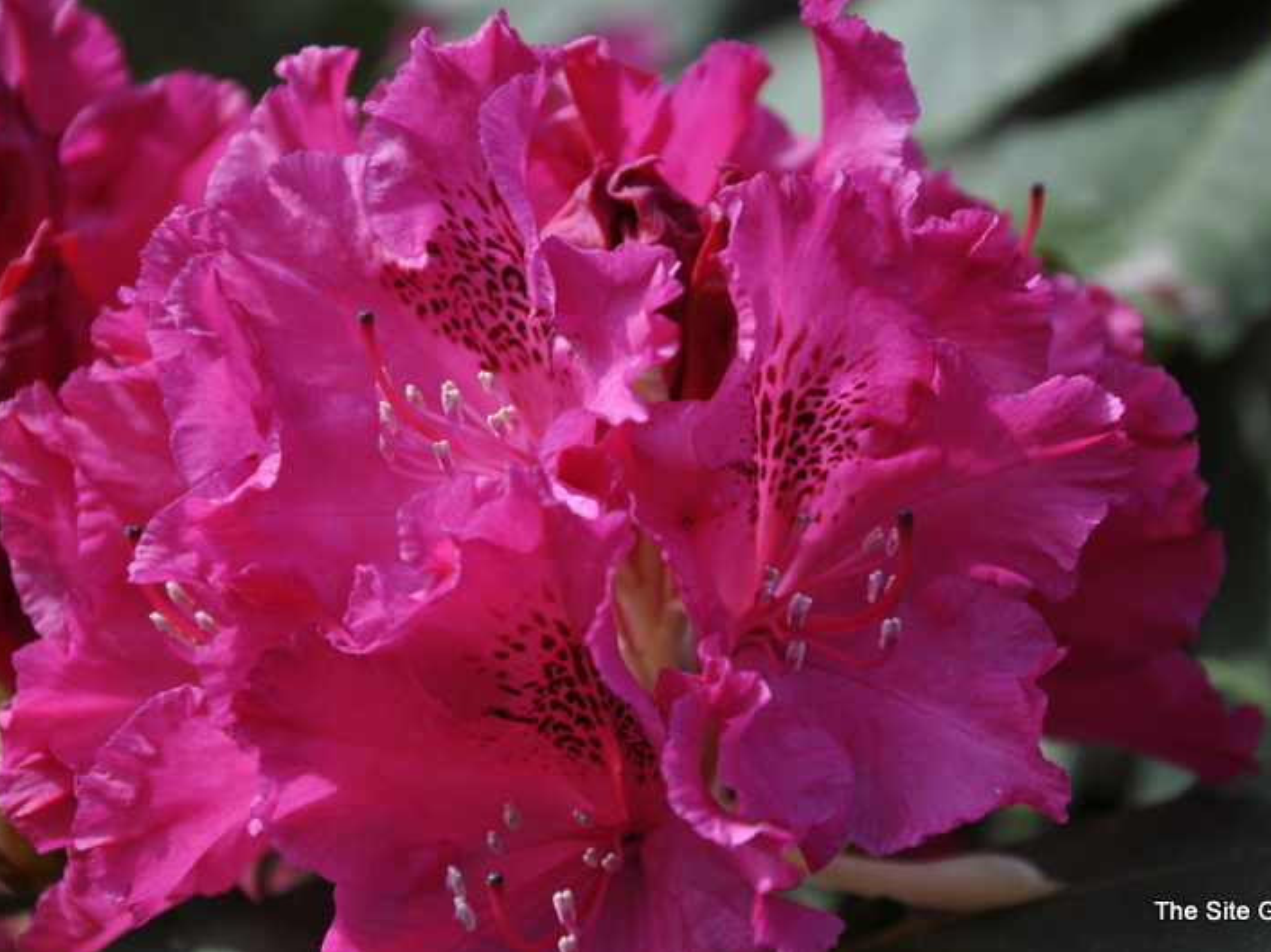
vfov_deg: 12.1
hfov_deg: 16.1
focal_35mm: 123
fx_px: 4498
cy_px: 477
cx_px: 682
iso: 200
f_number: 6.7
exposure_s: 1/180
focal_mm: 75
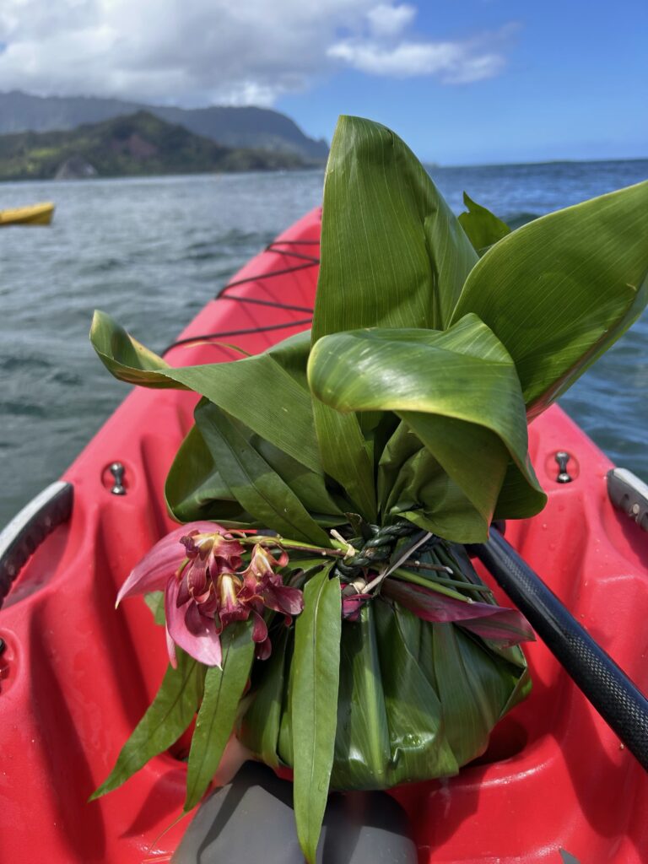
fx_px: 649
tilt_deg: -21.4
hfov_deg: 53.1
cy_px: 432
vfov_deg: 67.3
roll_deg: +1.5
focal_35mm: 26
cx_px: 324
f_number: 1.5
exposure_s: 1/1934
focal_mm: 5.7
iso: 50
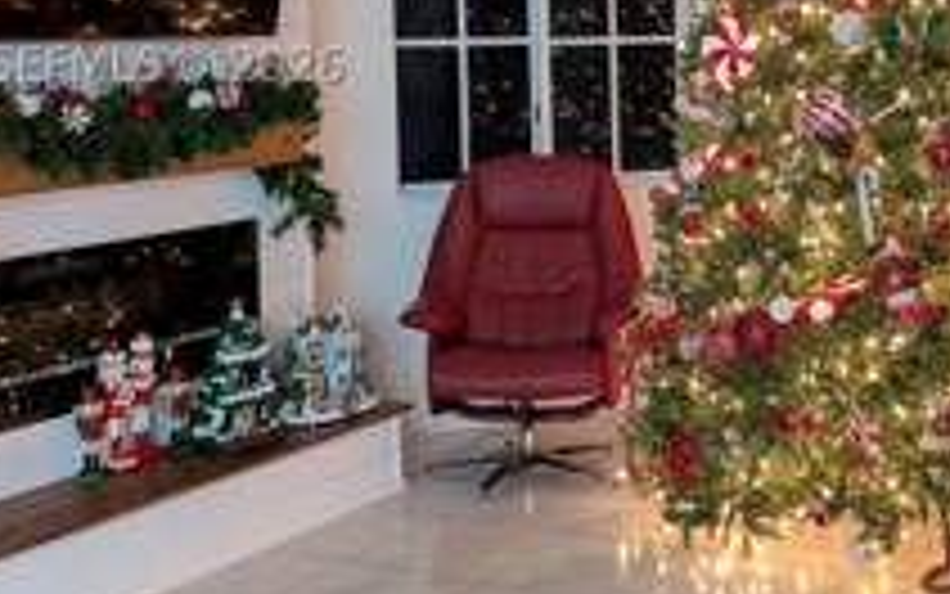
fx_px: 1502
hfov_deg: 34.1
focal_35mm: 58
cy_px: 63
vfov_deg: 21.9
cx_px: 756
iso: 540
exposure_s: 1/24
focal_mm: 6.9
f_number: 1.68
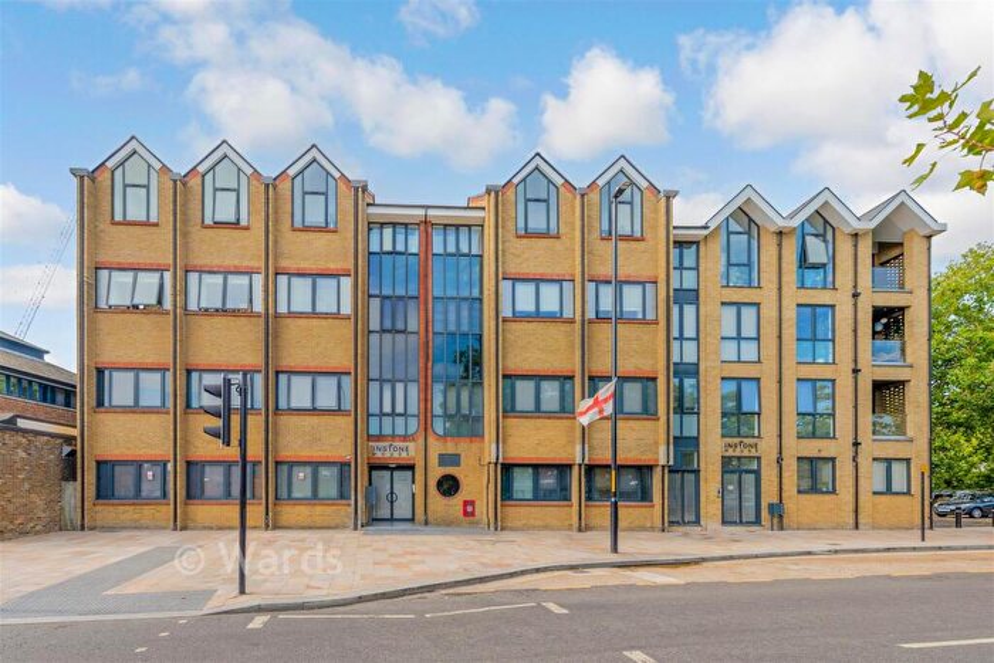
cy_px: 332
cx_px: 497
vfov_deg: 81.2
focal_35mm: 14
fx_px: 387
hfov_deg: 104.2
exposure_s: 1/100
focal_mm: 14
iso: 100
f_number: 8
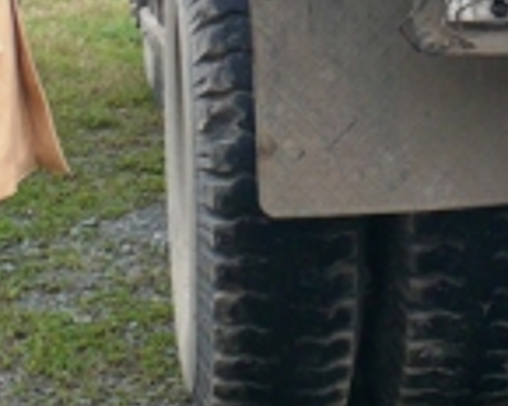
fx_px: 2270
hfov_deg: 12.3
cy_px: -158
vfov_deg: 10.0
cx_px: 718
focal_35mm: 151
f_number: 3.6
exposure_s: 1/100
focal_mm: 7.4
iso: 100
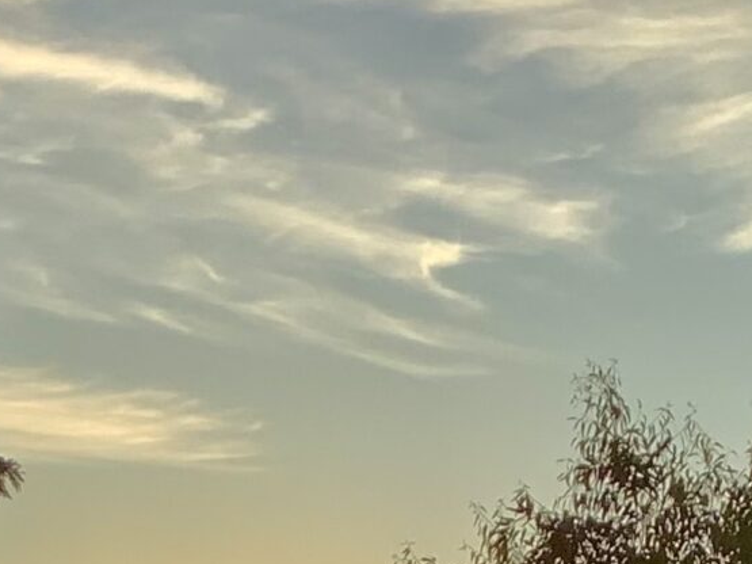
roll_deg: -2.9
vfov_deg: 9.4
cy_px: 1266
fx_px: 3106
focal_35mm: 143
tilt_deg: -1.7
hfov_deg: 13.8
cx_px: 221
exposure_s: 1/1274
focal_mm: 3.3
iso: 25
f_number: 2.4
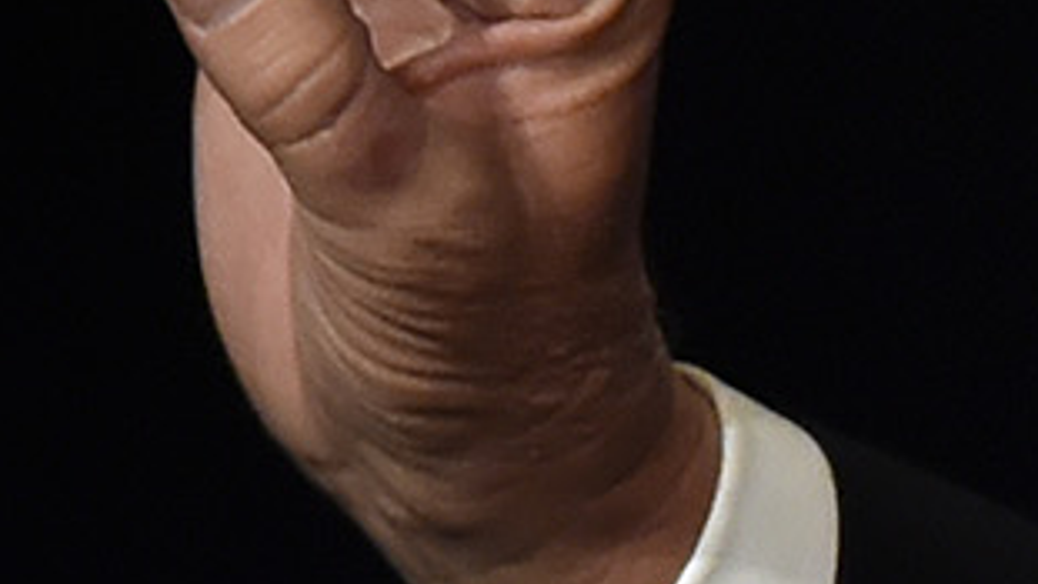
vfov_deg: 0.6
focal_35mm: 2020
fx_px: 55602
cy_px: 23
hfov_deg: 1.1
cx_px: 2226
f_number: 5
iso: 2500
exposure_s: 1/400
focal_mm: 400
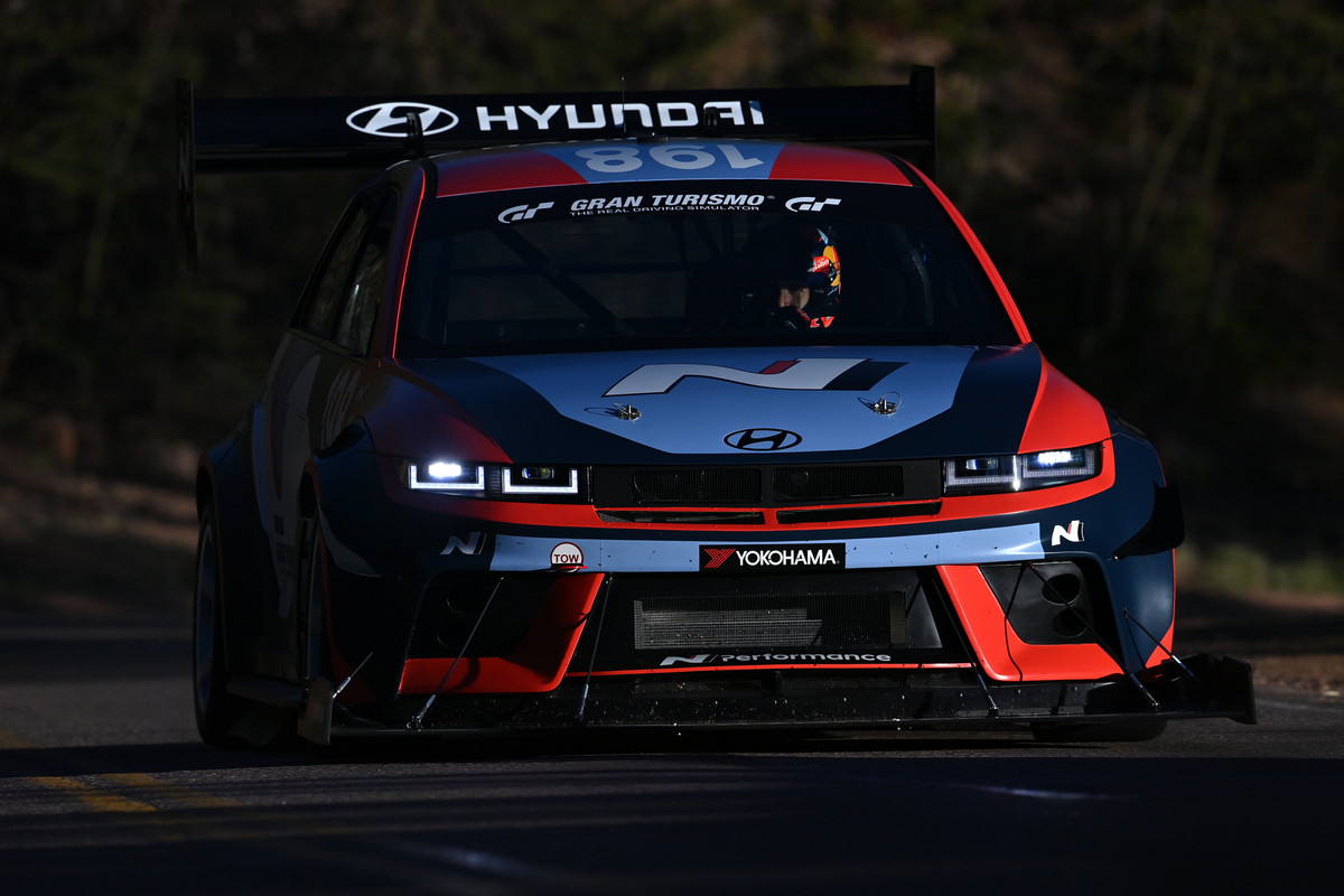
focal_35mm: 500
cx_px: 672
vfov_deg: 2.7
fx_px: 18665
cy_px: 448
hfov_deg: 4.1
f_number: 8
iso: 100
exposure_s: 1/500
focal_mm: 500
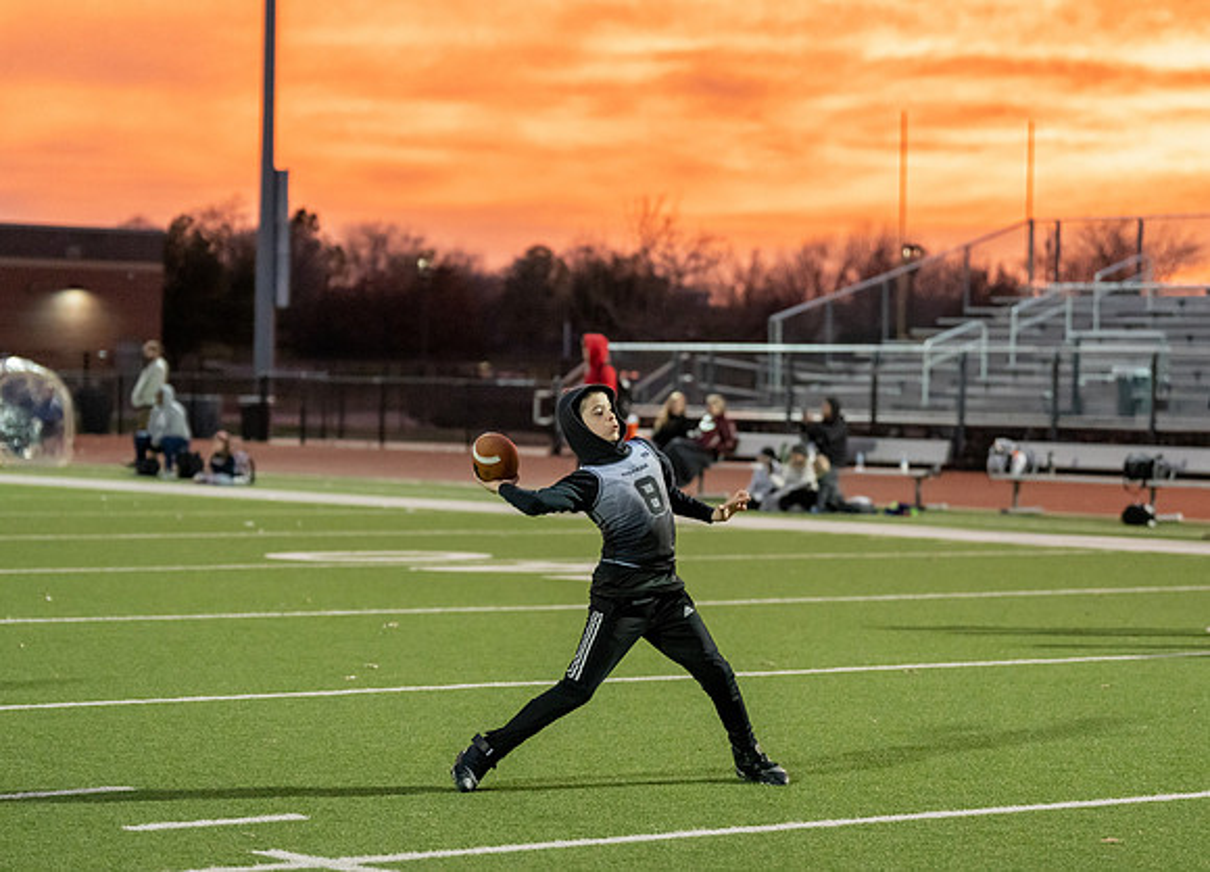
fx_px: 3756
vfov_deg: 13.2
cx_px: 617
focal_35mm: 109
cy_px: 459
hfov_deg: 18.3
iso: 4000
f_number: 2.8
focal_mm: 93
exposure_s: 1/1000
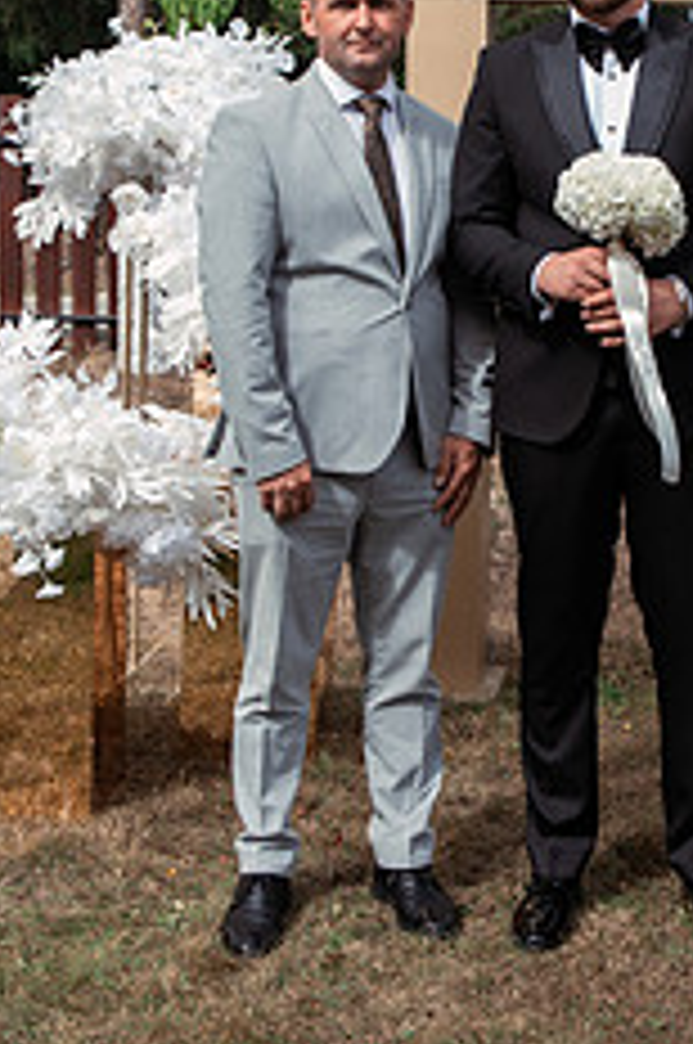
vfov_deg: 29.3
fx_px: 1969
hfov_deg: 19.7
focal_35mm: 68
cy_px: 279
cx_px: 590
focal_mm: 35
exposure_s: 1/1000
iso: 320
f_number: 5.6
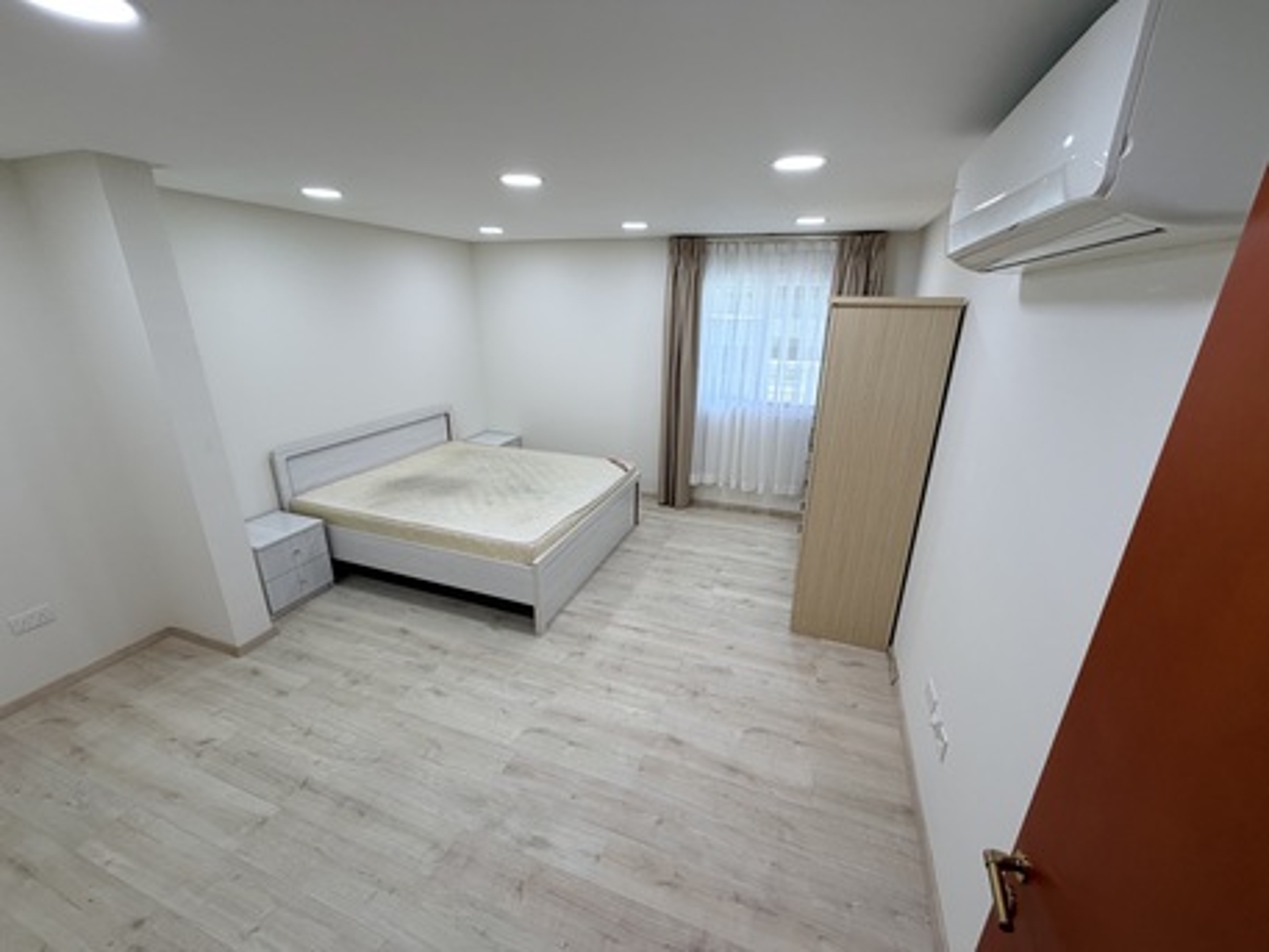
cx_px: 634
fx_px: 513
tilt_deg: -18.7
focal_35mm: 14
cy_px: 476
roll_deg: -1.0
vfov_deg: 85.7
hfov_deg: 102.0
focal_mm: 2.22
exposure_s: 1/100
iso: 100
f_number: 2.2
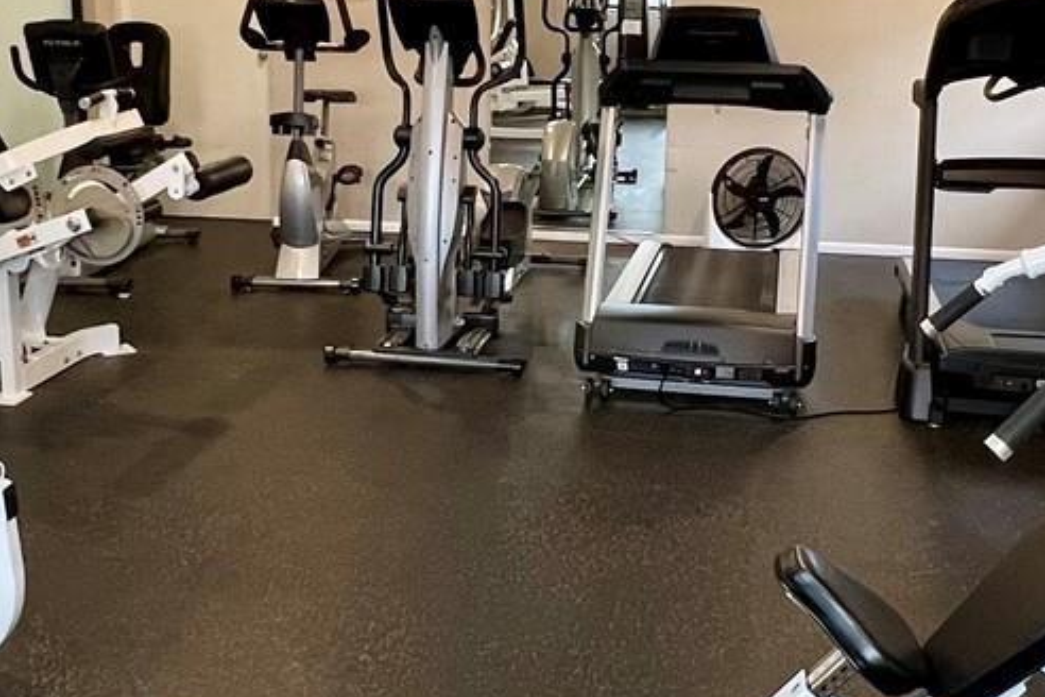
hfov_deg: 44.5
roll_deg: +0.0
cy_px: 261
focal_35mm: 44
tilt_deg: -12.7
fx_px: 1277
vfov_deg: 30.4
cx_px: 508
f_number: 1.8
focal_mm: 1.57
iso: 250
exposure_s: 1/60
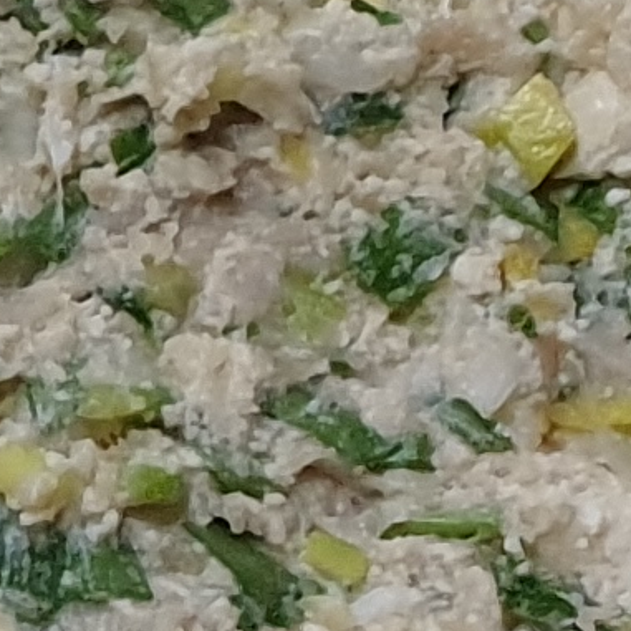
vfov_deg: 7.1
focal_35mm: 243
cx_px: -2118
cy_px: 760
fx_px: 5011
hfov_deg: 5.8
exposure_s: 1/60
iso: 200
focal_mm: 4.3
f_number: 2.4
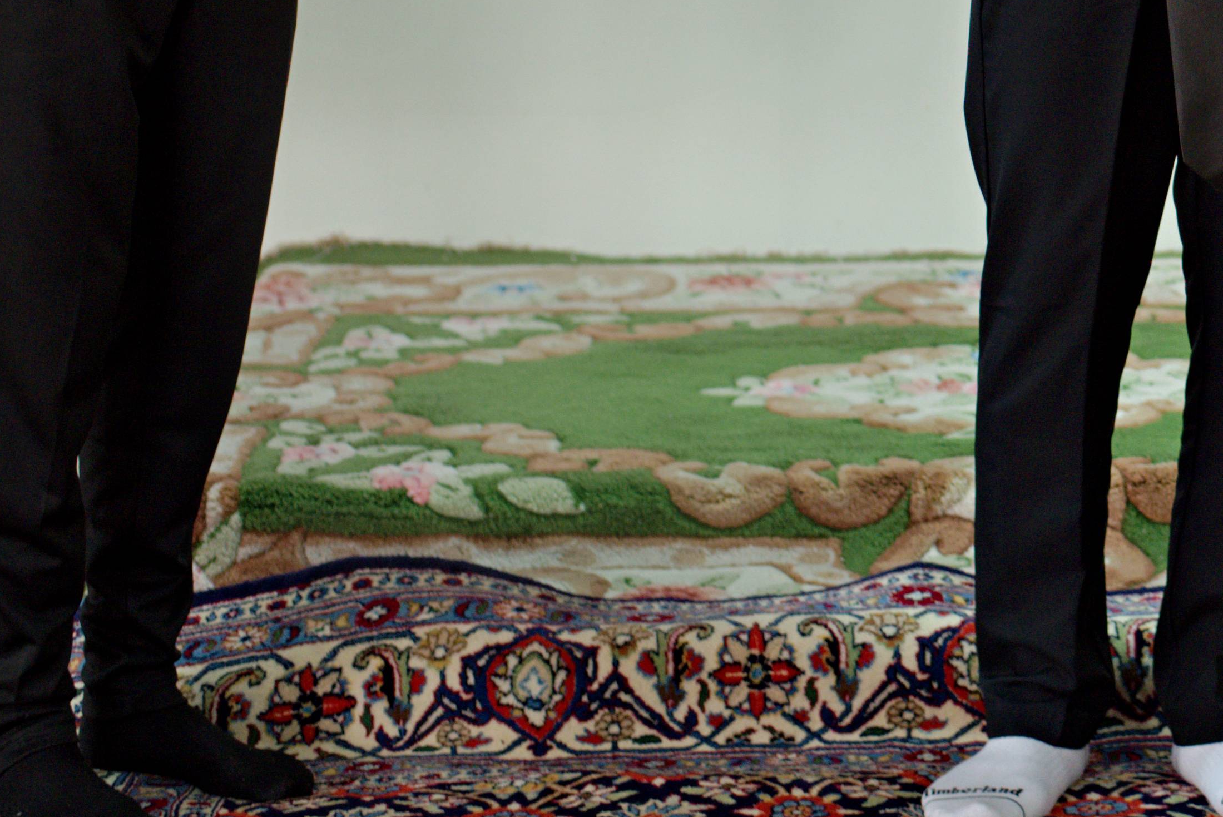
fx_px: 4657
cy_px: -222
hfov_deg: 14.4
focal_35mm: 137
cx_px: 1510
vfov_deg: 9.8
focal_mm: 50
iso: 800
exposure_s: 1/80
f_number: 2.8
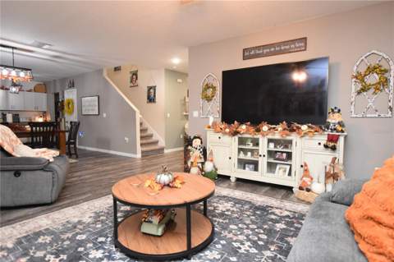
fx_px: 213
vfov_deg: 63.1
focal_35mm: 20
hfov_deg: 85.5
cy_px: 131
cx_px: 197
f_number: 4
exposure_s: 1/60
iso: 2000
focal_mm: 13
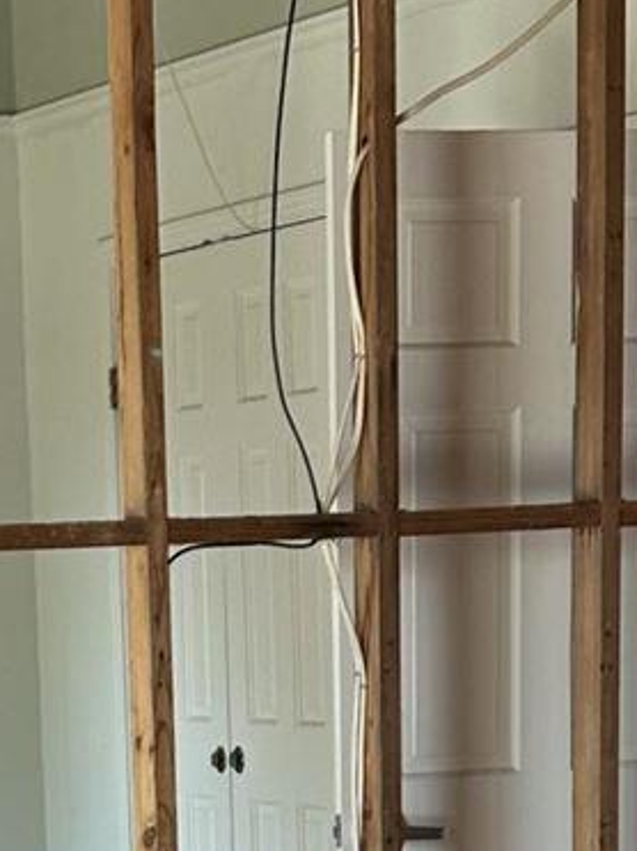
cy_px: 1358
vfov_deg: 12.5
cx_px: 126
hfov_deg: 9.9
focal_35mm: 149
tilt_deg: -13.5
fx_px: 3658
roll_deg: +0.4
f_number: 1.78
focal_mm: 6.86
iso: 64
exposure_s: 1/121
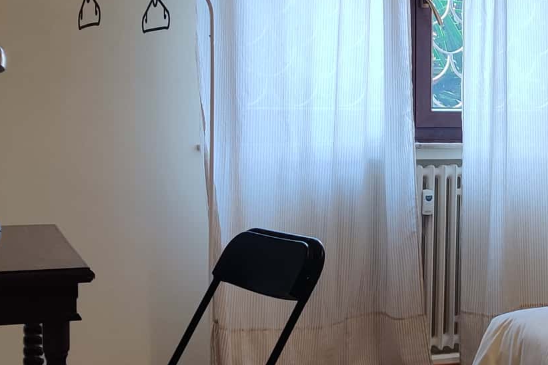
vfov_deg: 16.6
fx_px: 1248
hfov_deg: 24.0
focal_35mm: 82
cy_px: 145
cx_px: 498
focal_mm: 4.75
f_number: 1.75
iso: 125
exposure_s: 1/50
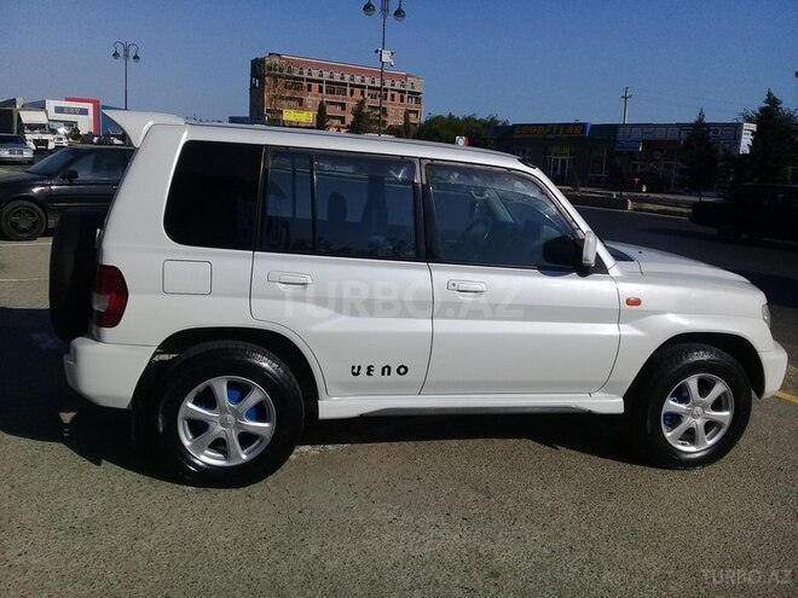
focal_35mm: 31
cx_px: 399
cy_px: 299
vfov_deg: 45.4
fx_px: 715
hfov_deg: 58.4
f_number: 2.2
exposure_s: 1/4032
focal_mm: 3.3
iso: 50
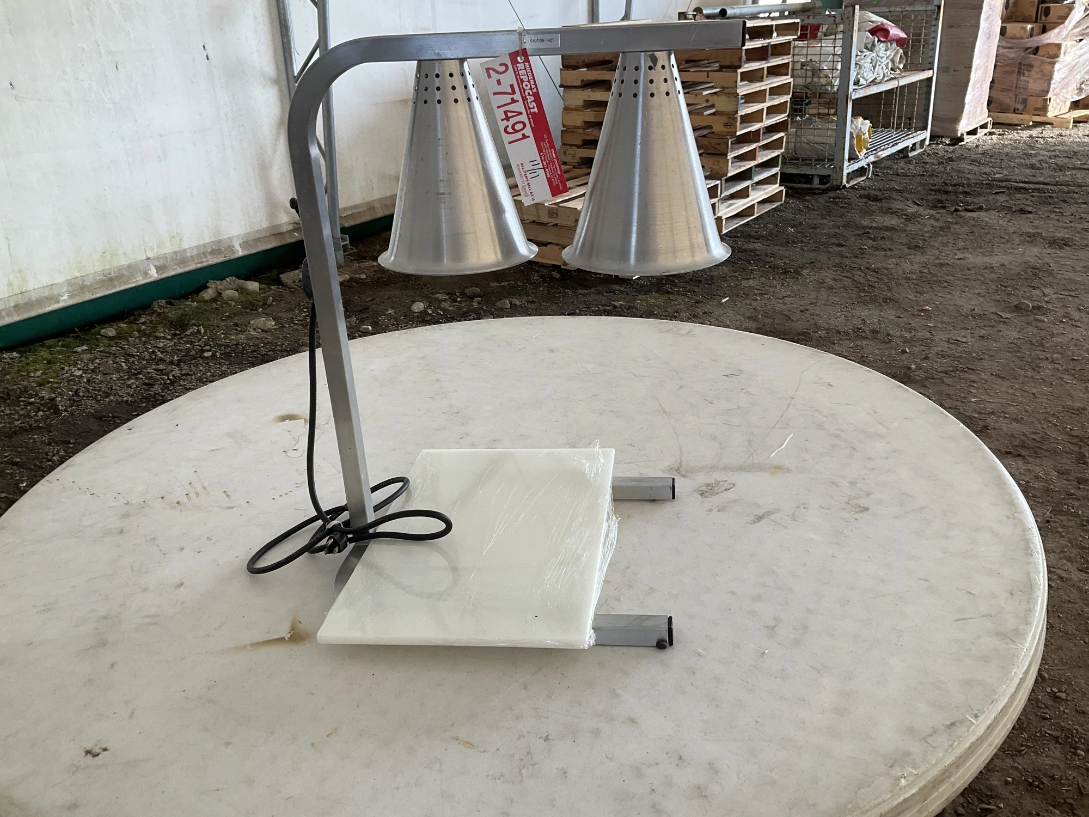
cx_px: 544
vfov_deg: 48.2
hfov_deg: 61.7
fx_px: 912
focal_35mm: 29
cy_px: 408
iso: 32
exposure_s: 1/122
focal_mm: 3
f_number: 1.8
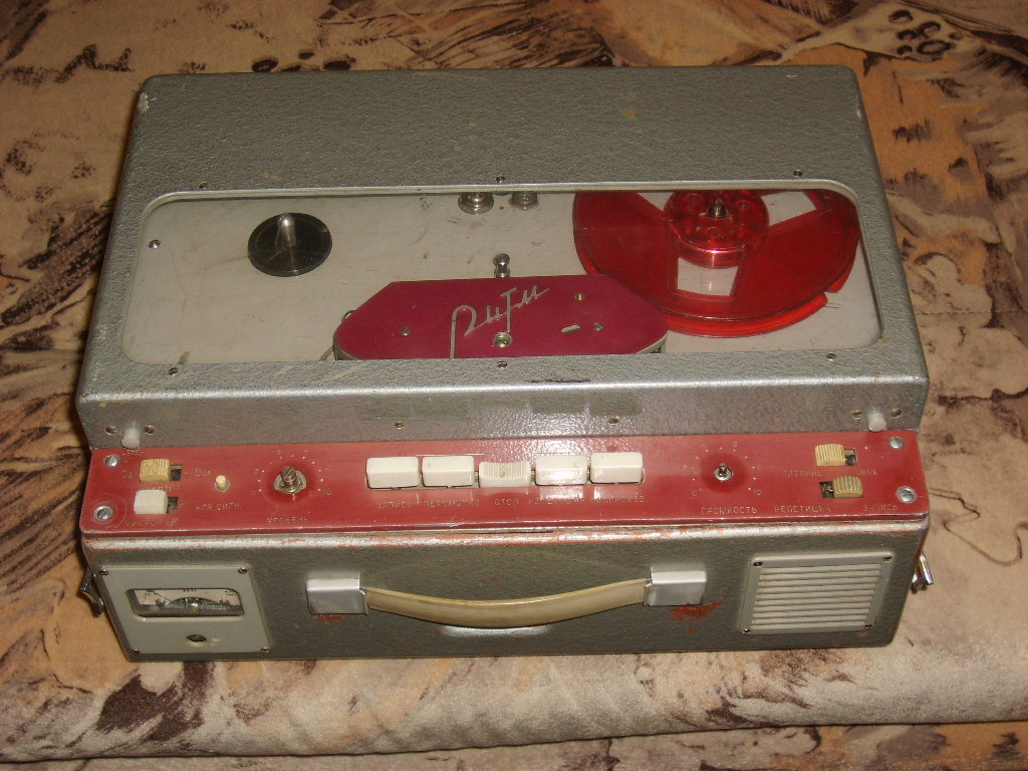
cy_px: 386
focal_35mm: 52
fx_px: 1544
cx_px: 514
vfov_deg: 28.0
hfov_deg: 36.8
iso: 100
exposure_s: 1/45
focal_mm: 8.7
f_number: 3.3
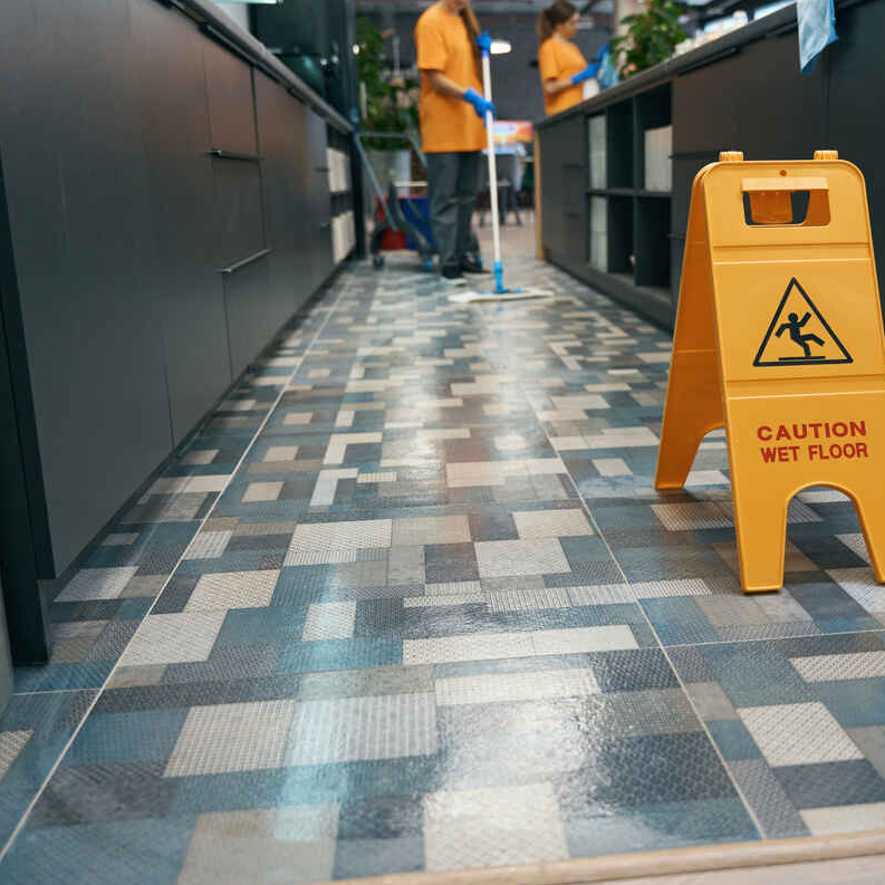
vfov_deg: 44.8
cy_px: 445
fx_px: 1075
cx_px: 570
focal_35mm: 37
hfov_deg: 44.3
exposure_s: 1/200
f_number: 2.8
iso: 640
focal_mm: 28.9
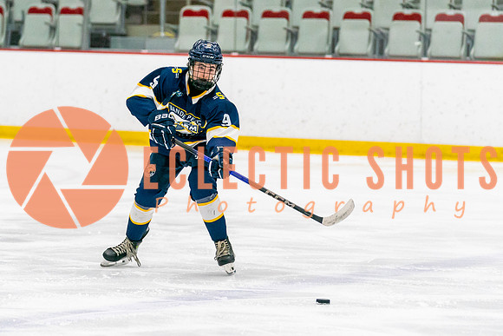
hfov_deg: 9.6
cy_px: 204
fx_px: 3001
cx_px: 200
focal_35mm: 215
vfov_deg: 6.4
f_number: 2.8
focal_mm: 119
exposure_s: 1/1250
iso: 3200
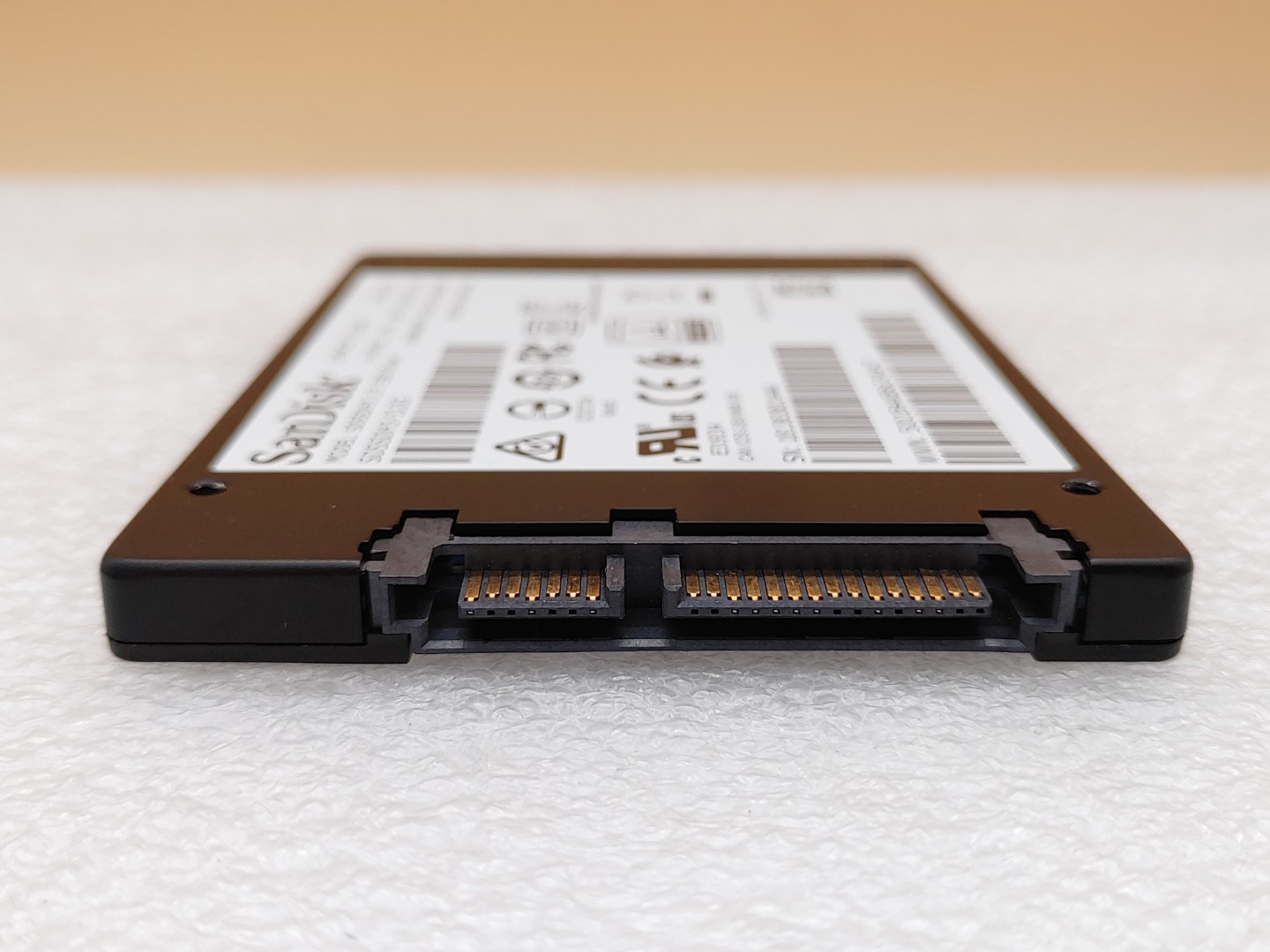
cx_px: 635
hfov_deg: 51.4
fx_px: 1321
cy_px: 476
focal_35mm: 36
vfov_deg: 39.7
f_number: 1.8
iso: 50
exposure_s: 1/127
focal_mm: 4.36
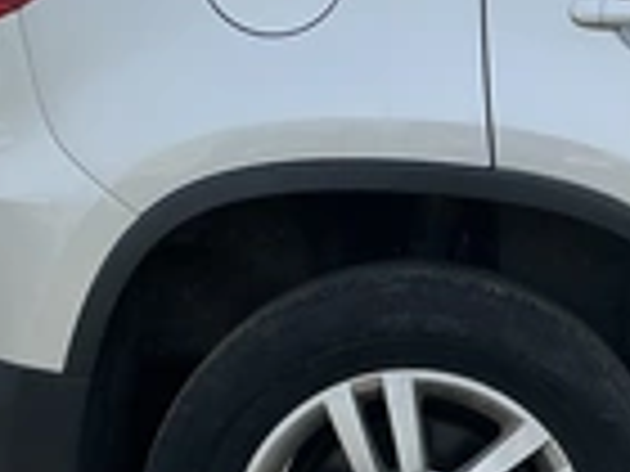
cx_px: 536
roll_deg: -0.6
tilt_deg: -8.1
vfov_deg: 18.4
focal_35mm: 80
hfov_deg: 23.9
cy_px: 310
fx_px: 1456
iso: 25
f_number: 1.8
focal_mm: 3
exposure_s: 1/978
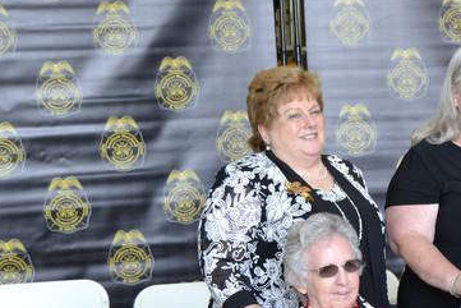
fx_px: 1524
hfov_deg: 16.1
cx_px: 635
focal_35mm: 119
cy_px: 208
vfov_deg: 11.5
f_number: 5
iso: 400
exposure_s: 1/100
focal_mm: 28
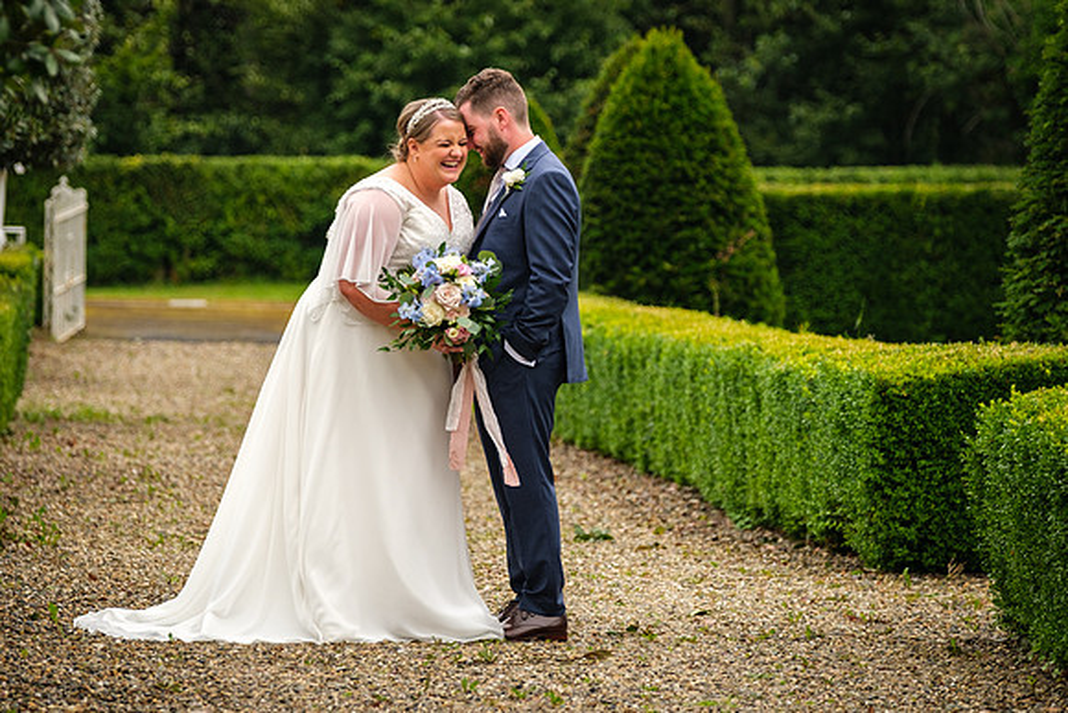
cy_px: 229
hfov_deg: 9.8
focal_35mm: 209
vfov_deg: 6.6
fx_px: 6203
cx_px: 401
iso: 200
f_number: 2.8
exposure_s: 1/250
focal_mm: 98.2
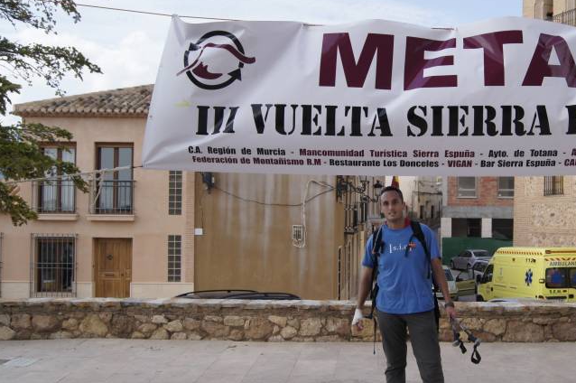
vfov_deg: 30.4
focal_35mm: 44
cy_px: 191
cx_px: 381
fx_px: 703
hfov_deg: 43.9
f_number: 5
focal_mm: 22
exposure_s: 1/800
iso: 200
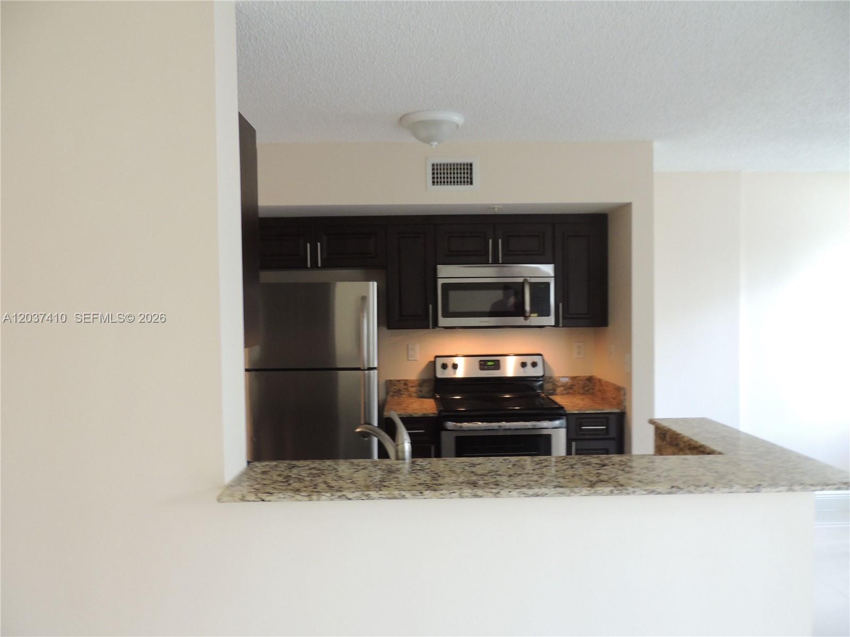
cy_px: 318
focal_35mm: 24
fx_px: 589
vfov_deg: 56.8
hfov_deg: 71.6
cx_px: 425
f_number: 3
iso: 400
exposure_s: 1/20
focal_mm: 4.3
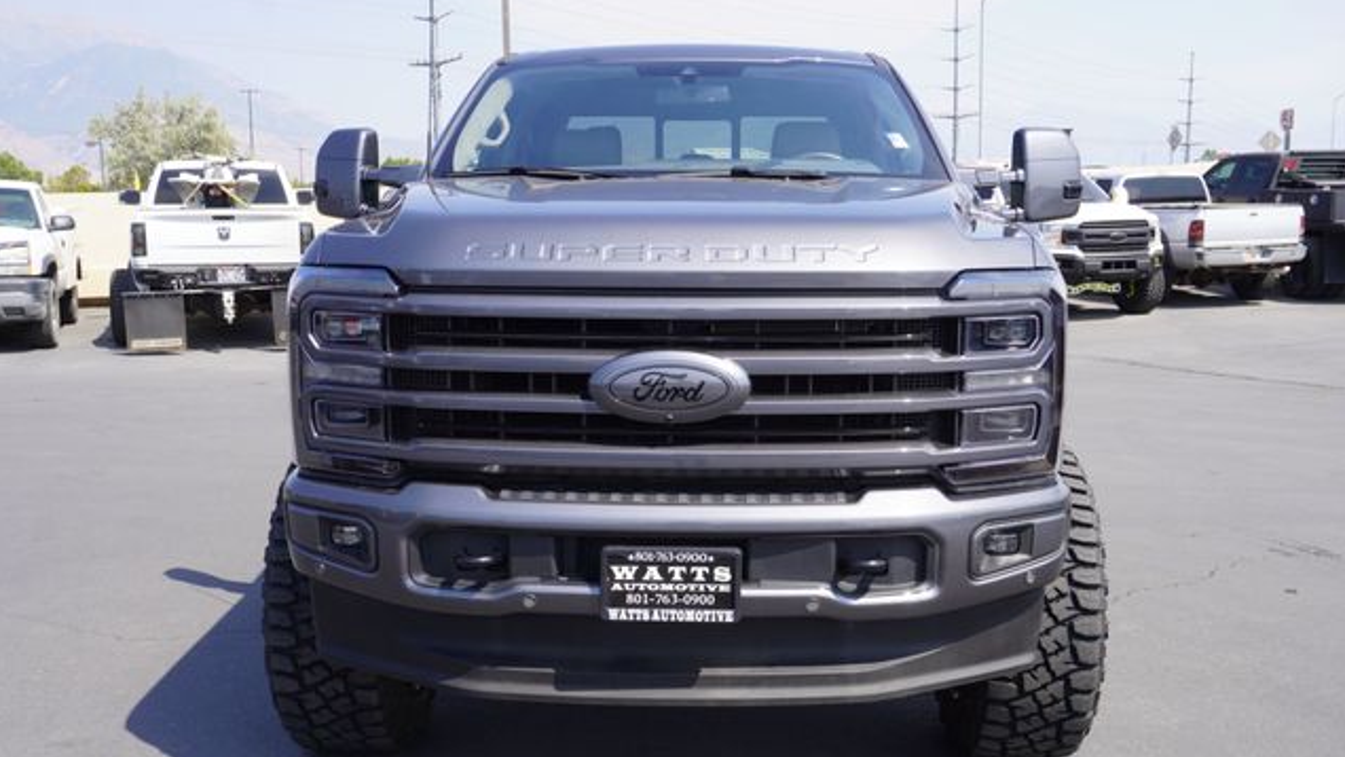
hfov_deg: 52.8
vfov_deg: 31.2
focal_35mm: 38
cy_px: 431
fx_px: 1355
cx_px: 670
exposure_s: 1/125
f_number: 8
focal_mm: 24
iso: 100
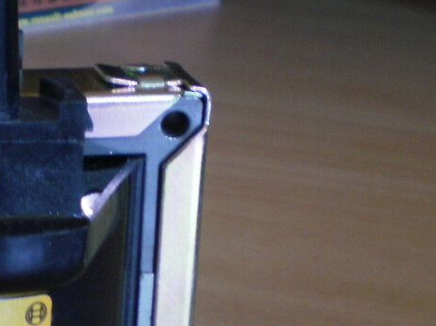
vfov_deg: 11.9
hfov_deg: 15.6
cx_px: 8
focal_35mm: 124
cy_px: 198
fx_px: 1561
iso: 125
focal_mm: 6.3
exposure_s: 1/20
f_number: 3.1
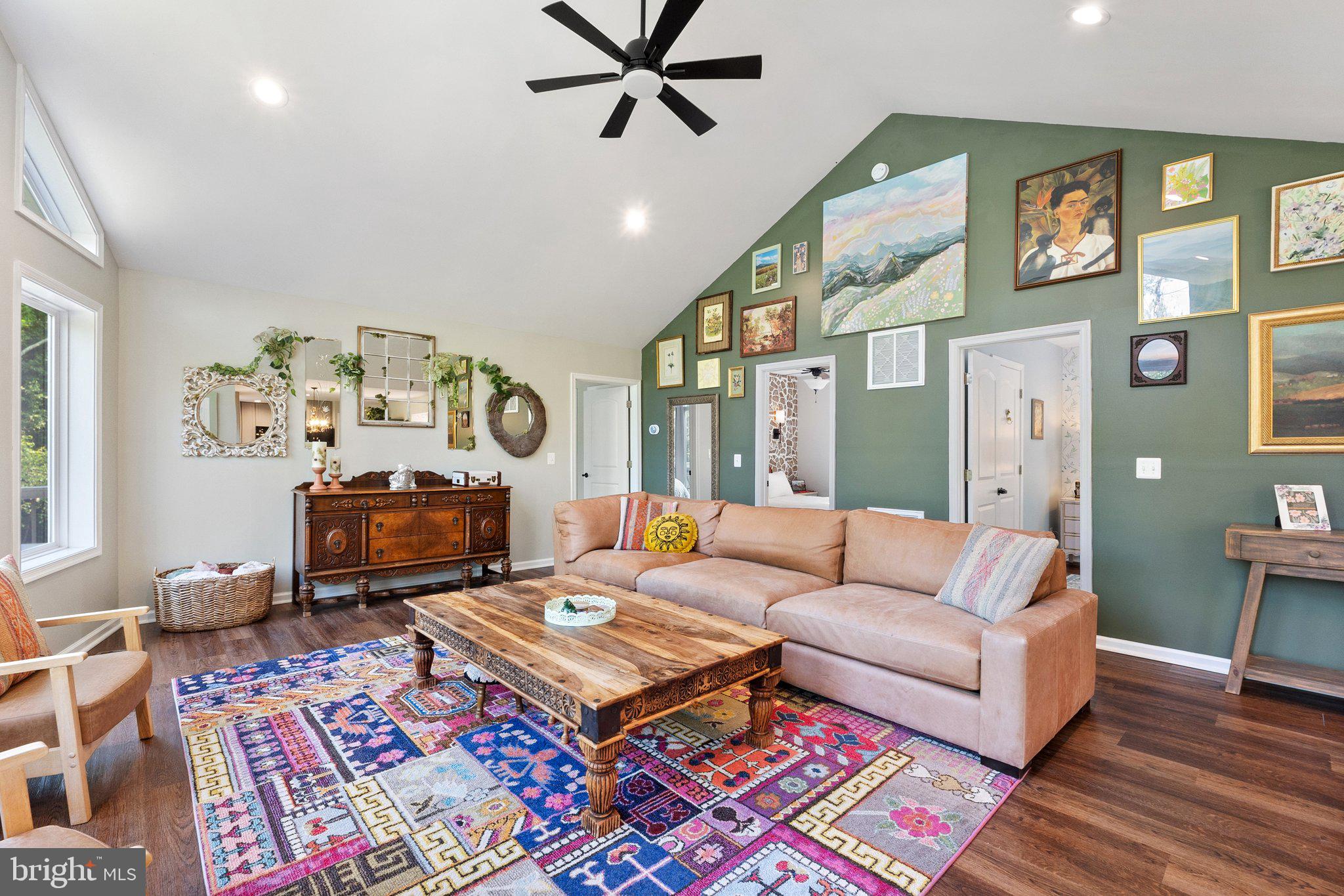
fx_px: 560
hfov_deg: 100.4
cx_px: 672
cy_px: 448
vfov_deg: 77.3
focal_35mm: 15
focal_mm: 10
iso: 400
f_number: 8
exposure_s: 1/4
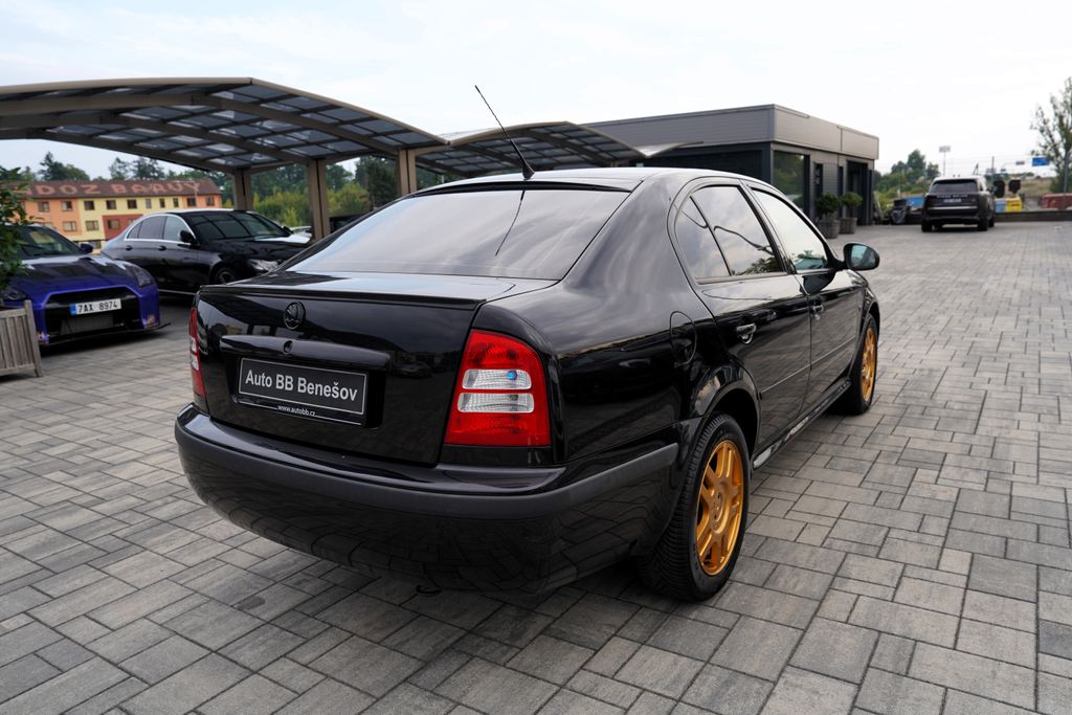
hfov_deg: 71.5
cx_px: 536
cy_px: 358
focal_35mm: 25
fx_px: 744
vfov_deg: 51.3
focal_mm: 25
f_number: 5.6
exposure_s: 1/125
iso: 100
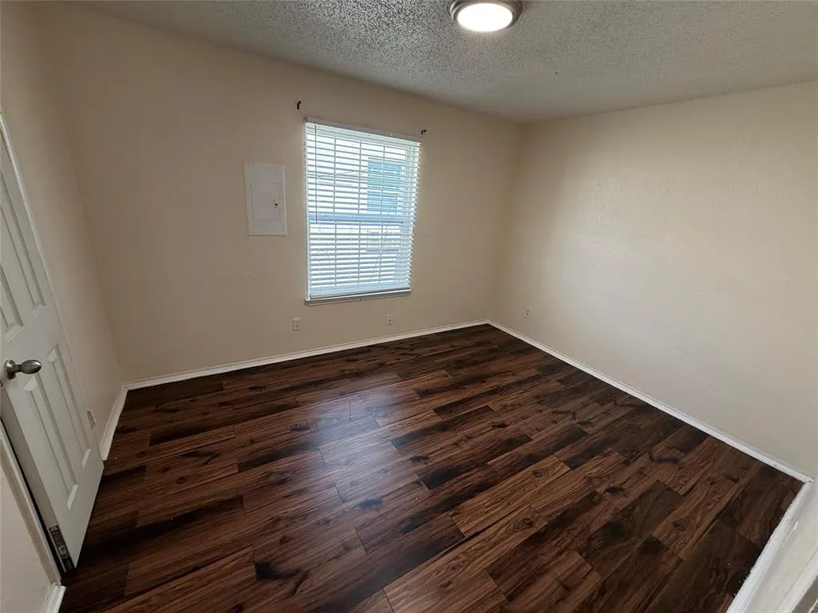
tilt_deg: -18.0
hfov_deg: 102.1
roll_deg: -4.8
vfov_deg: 85.7
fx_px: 331
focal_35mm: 14
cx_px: 409
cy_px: 306
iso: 100
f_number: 2.2
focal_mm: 2.22
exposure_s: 1/99
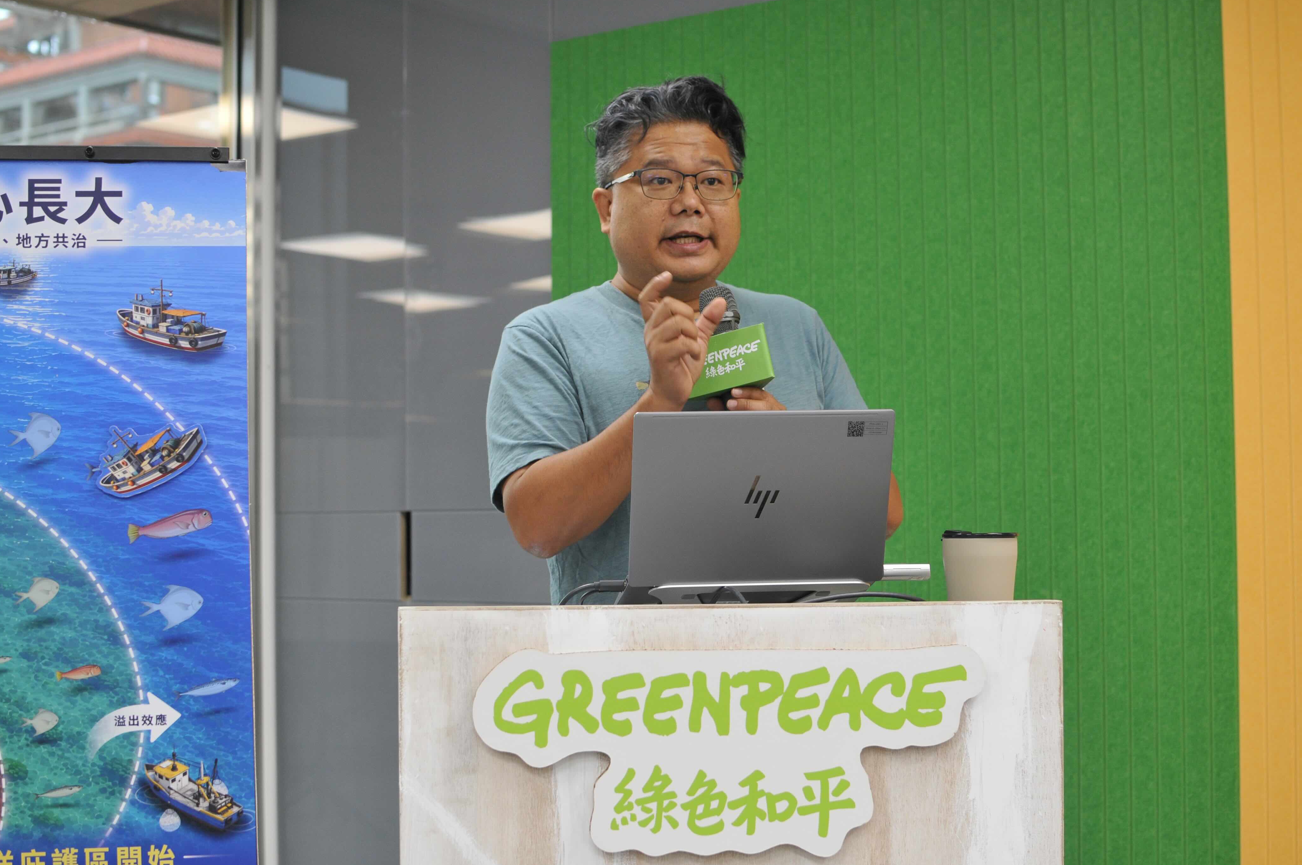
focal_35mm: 55
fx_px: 1969
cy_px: 440
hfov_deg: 36.6
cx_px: 674
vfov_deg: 24.8
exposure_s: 1/100
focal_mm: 35
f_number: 2.8
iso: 400
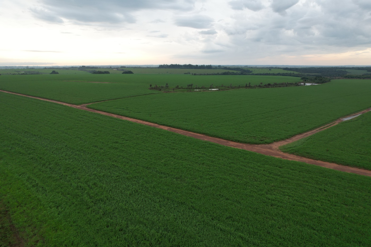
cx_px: 186
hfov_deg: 78.6
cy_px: 124
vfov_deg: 57.2
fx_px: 227
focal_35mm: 22
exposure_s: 1/120
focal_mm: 8.38
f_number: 2.8
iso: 100
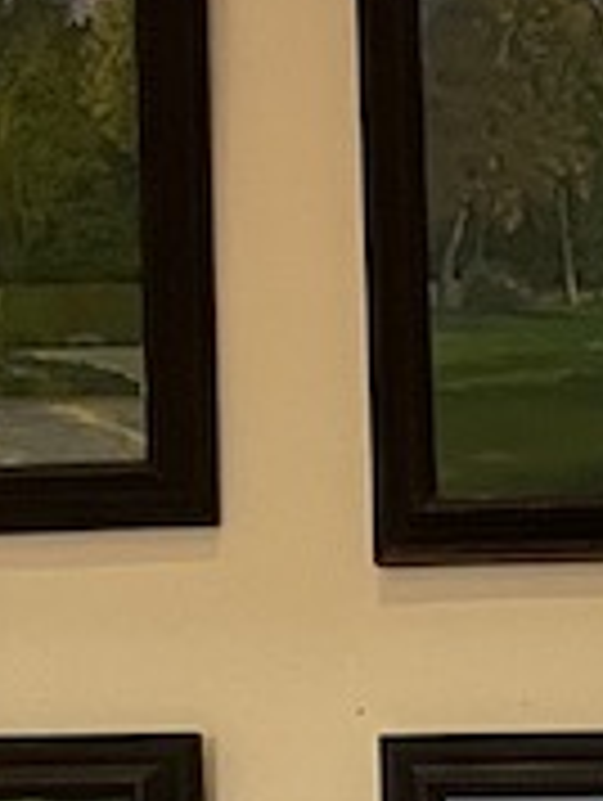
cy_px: 1742
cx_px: 2282
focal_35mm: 175
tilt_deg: +0.2
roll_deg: +0.9
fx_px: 4055
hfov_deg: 6.9
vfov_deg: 10.2
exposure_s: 1/50
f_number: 1.6
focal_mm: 4.2
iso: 100
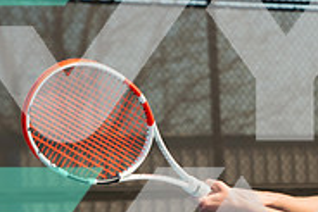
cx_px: 366
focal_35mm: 227
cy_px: 260
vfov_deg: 6.0
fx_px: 2007
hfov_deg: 9.0
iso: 100
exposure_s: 1/1250
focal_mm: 67
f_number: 3.2
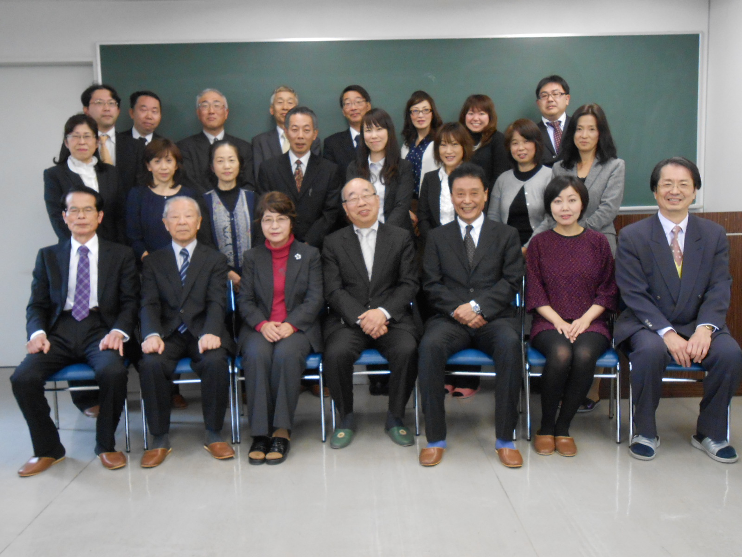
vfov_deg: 41.8
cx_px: 371
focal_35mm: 34
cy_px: 278
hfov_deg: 54.0
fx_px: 729
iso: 400
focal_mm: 6
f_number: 3.9
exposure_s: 1/20
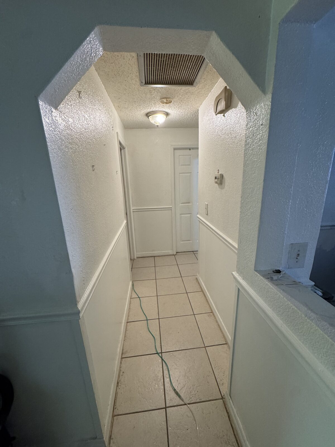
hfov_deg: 85.7
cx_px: 168
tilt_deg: -12.1
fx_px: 181
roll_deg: +2.0
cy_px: 224
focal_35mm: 14
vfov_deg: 102.1
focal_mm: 2.22
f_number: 2.2
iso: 250
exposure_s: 1/60
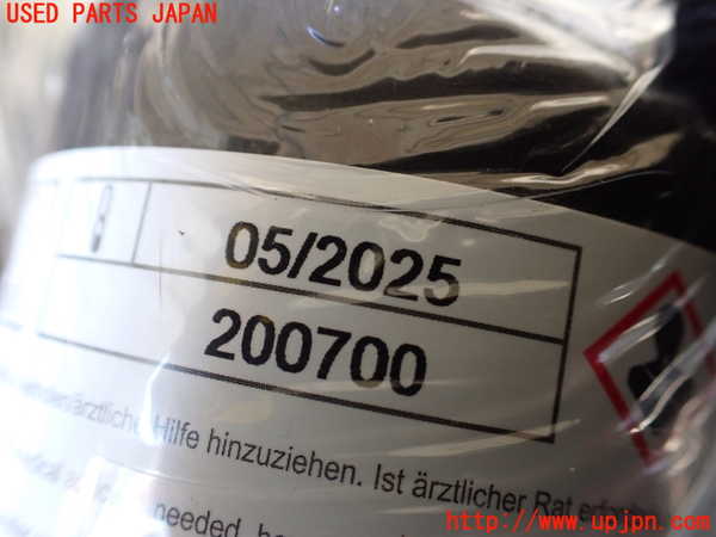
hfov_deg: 60.0
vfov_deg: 46.8
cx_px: 358
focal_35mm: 30
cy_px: 268
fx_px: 621
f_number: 2.3
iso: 640
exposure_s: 1/125
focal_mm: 5.4
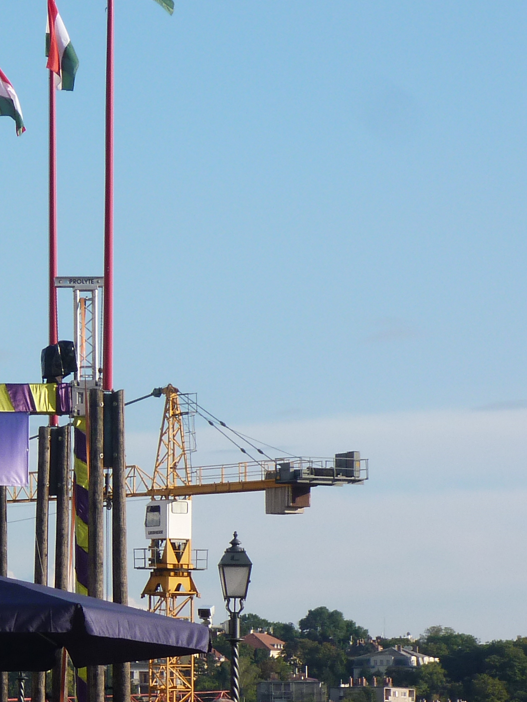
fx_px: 4912
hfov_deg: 6.1
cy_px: 588
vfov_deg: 8.2
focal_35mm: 242
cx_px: -309
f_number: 5.6
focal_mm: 17.2
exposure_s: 1/250
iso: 80
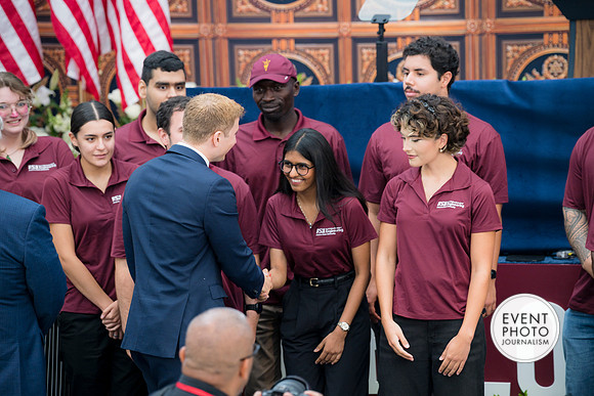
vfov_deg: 9.2
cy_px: 198
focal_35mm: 150
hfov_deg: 13.7
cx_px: 297
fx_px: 2475
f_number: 4
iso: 100
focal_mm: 150
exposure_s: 1/250
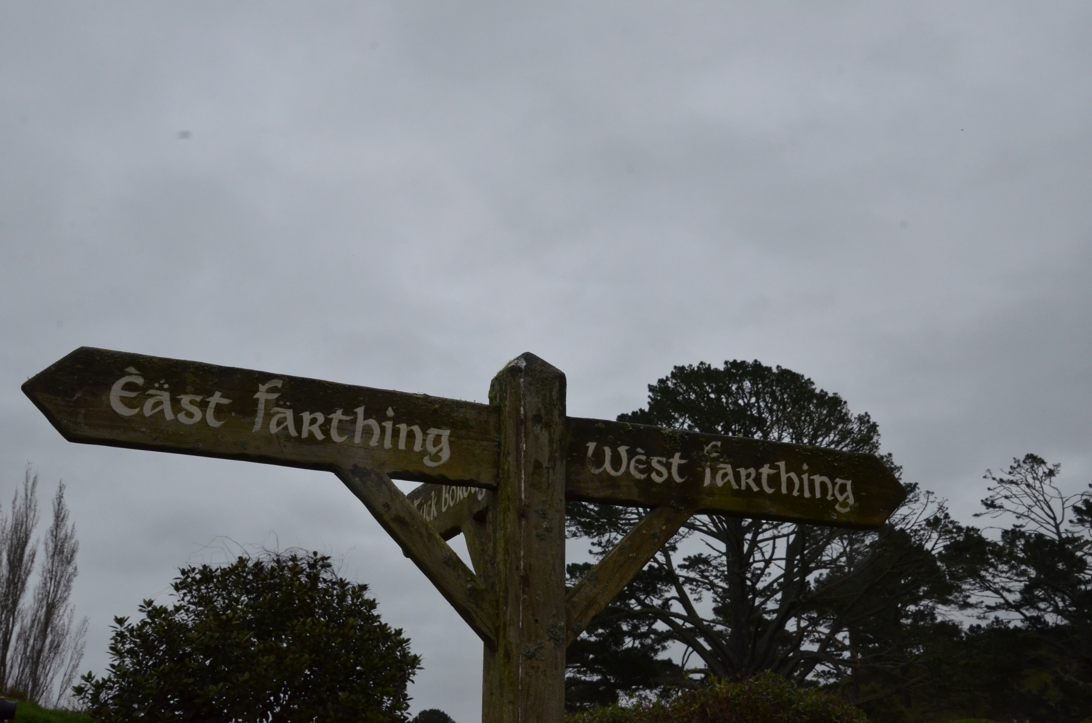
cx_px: 546
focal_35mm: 39
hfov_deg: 49.6
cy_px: 362
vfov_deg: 34.1
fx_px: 1181
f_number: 14
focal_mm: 26
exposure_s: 1/800
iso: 1600
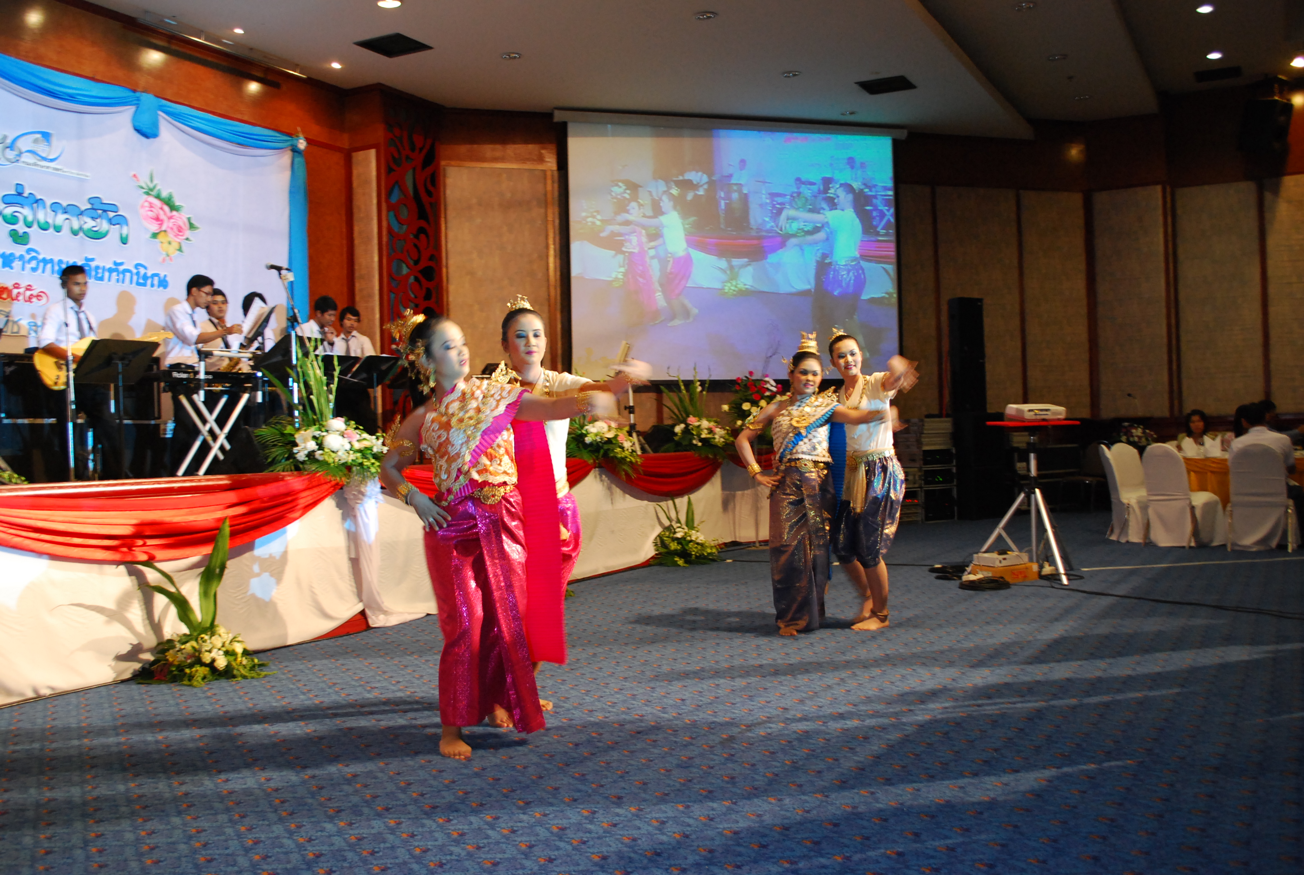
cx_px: 652
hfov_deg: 57.1
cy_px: 438
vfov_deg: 40.1
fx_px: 1198
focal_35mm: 33
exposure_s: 1/15
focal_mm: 22
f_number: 4
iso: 800
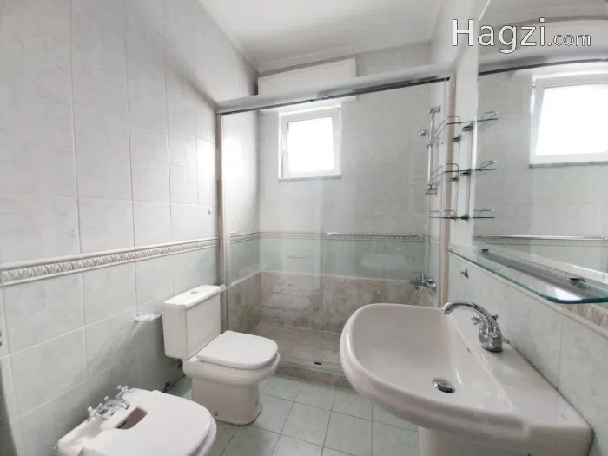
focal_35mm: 13
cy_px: 228
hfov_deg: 106.2
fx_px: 228
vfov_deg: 89.9
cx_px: 304
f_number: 2.2
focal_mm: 1.3
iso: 200
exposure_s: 1/50
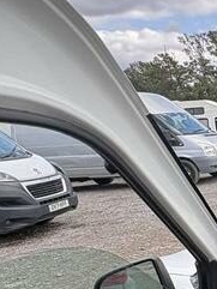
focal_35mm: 52
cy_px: 234
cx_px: 399
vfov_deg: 35.5
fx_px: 434
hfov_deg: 19.8
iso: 50
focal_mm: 2.22
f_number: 2.2
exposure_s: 1/379
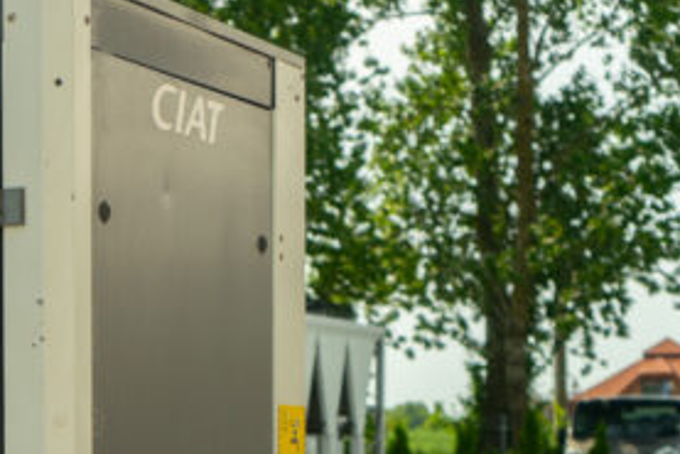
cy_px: 536
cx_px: -223
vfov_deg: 11.1
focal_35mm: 122
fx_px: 2306
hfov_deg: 15.9
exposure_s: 1/320
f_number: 4
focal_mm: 33
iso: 100
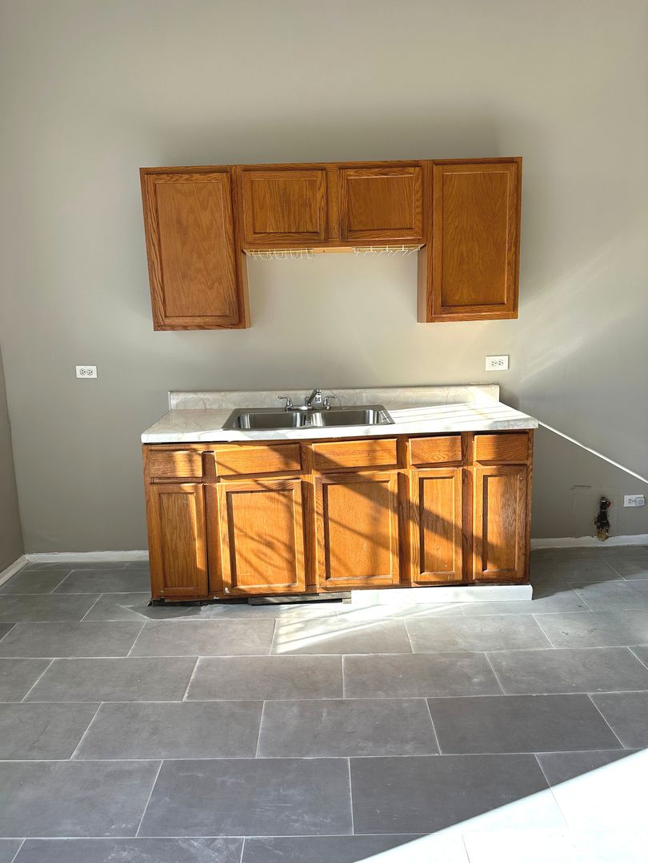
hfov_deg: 56.8
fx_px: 599
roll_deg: +2.5
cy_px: 432
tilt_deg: -8.8
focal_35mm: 24
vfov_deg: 71.6
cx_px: 324
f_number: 1.78
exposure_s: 1/590
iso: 80
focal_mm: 6.86
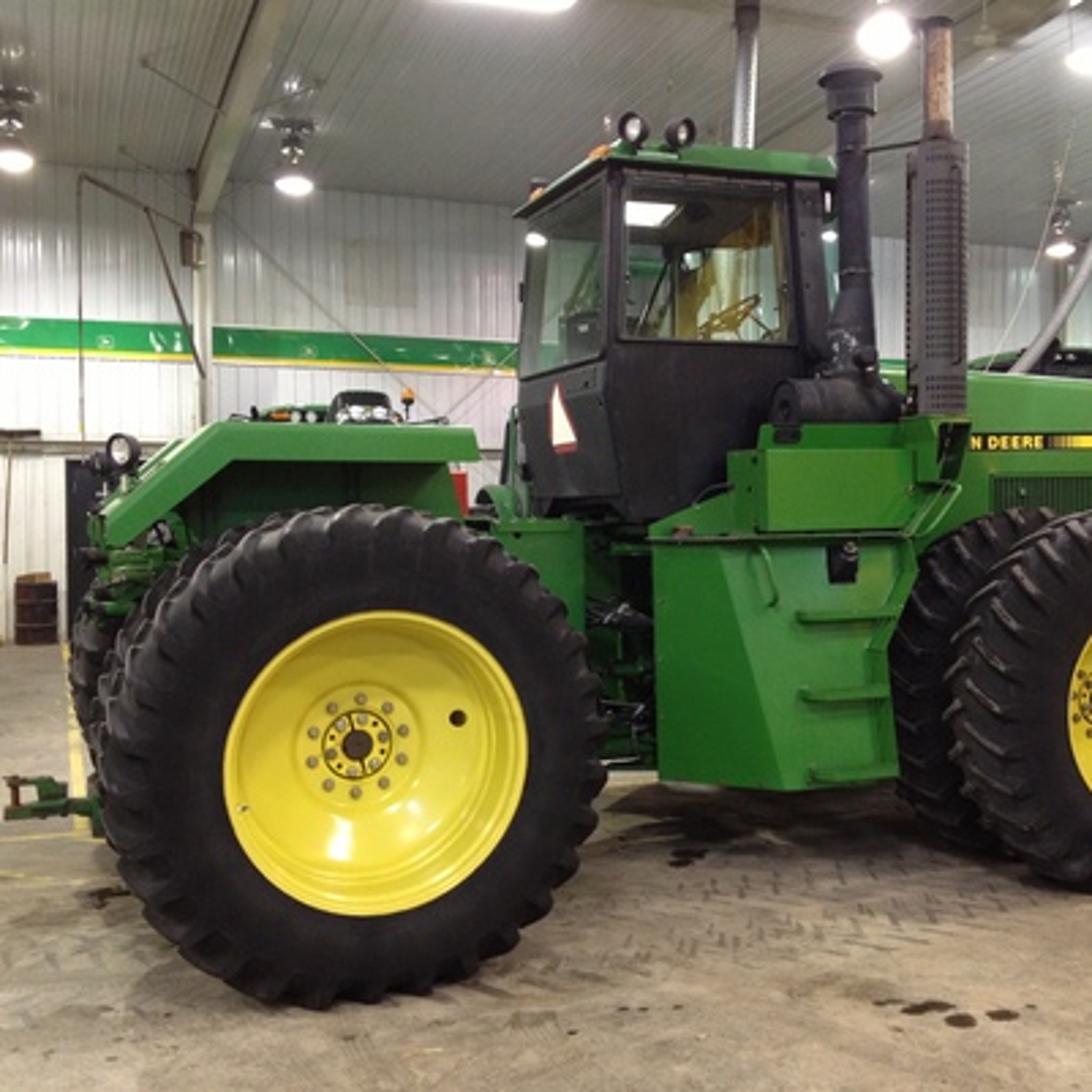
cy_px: 539
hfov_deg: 39.9
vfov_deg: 40.0
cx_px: 651
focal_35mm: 42
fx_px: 1499
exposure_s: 1/20
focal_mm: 4.28
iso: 125
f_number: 2.4
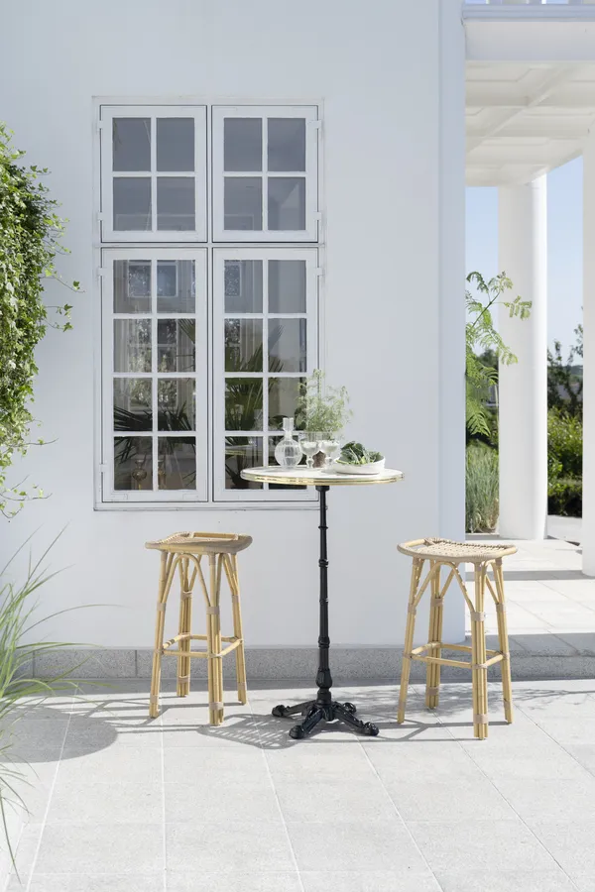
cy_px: 446
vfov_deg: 41.1
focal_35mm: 48
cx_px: 298
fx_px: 1190
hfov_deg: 28.1
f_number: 5
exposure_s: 1/500
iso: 64
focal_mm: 48
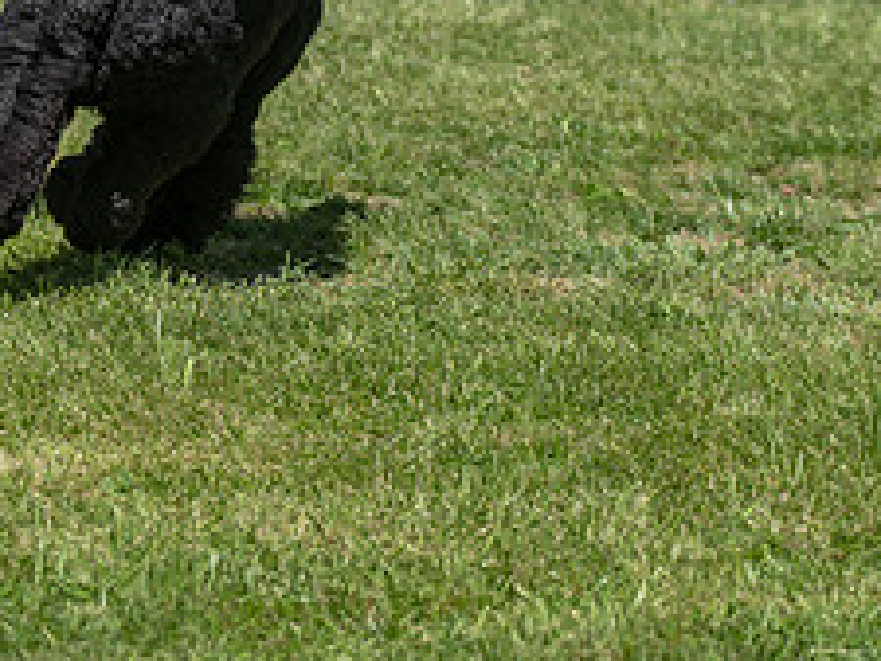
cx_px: 251
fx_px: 5679
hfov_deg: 8.9
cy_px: -61
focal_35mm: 223
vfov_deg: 6.6
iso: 125
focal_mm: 90
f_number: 4
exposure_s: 1/1000
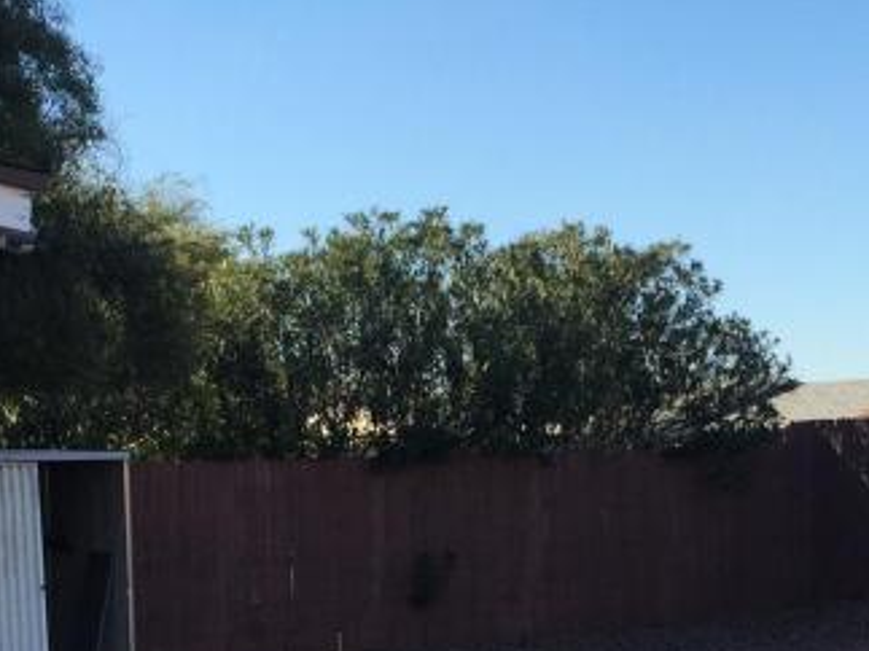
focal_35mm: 92
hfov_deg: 21.2
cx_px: 578
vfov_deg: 15.9
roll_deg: +0.4
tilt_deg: -0.5
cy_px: 514
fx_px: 2309
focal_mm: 4.15
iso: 32
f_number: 2.2
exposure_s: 1/1099
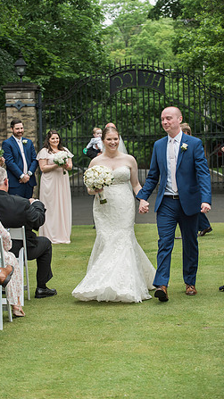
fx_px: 1004
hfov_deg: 12.7
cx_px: 108
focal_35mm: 95
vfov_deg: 22.5
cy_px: 200
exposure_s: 1/1250
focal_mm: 90
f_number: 4
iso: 800
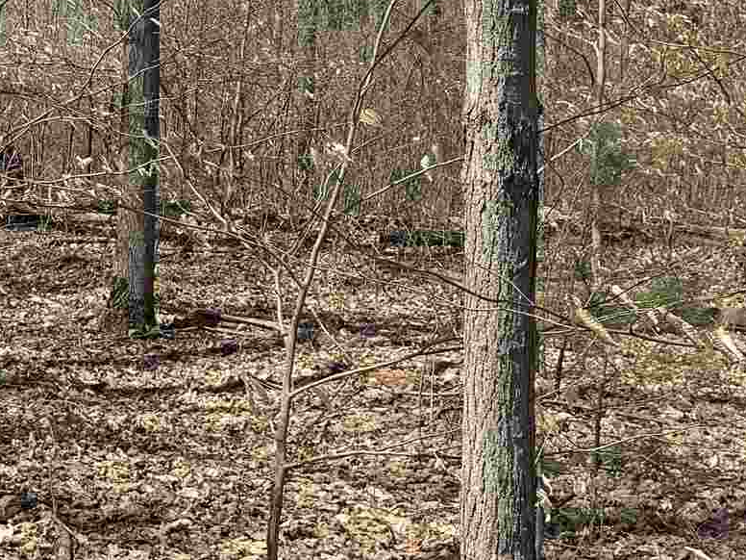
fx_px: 2047
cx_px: 144
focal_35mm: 95
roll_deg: -1.5
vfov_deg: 15.4
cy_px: 77
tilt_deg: -0.8
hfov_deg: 20.4
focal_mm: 6.76
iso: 80
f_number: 1.78
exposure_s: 1/2110
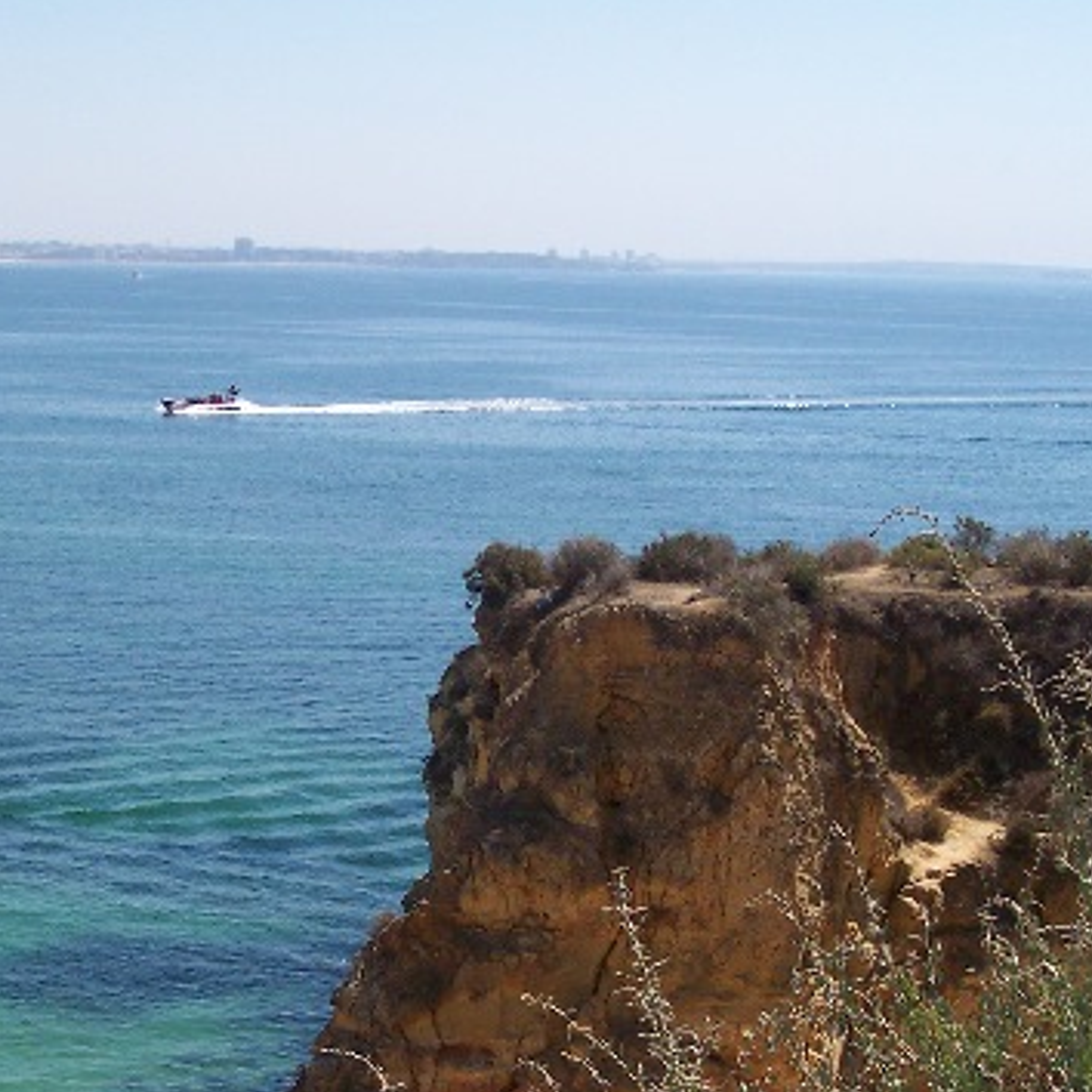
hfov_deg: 22.6
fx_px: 2712
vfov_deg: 22.8
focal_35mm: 76
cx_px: 290
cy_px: 558
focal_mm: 8
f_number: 4.8
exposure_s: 1/1000
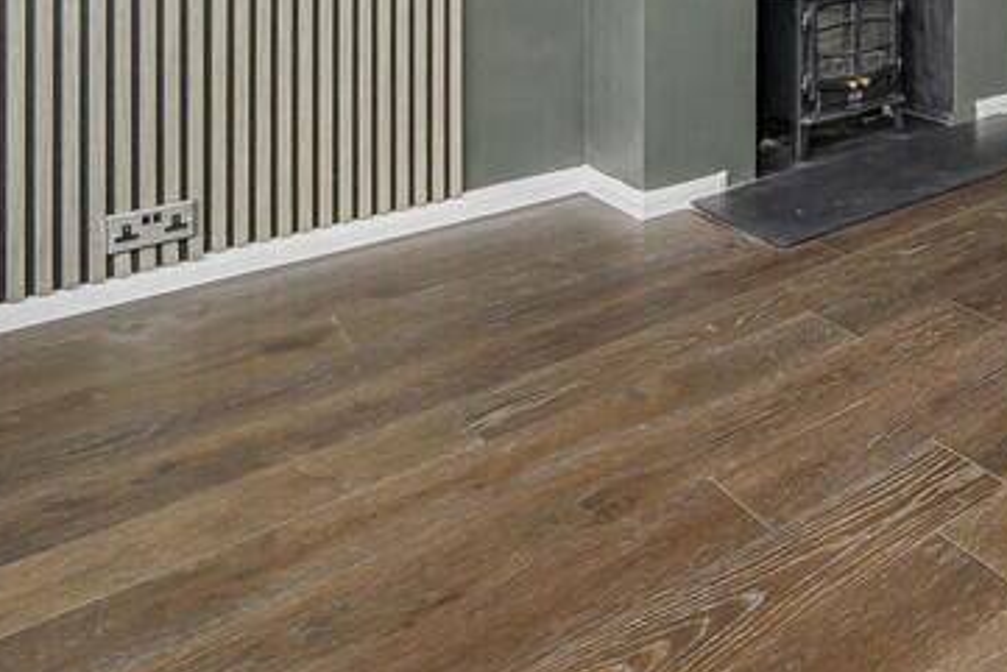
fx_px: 951
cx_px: 1135
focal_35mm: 34
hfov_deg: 42.4
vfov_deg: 32.3
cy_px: -132
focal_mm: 12
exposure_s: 1/15
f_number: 9
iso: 320
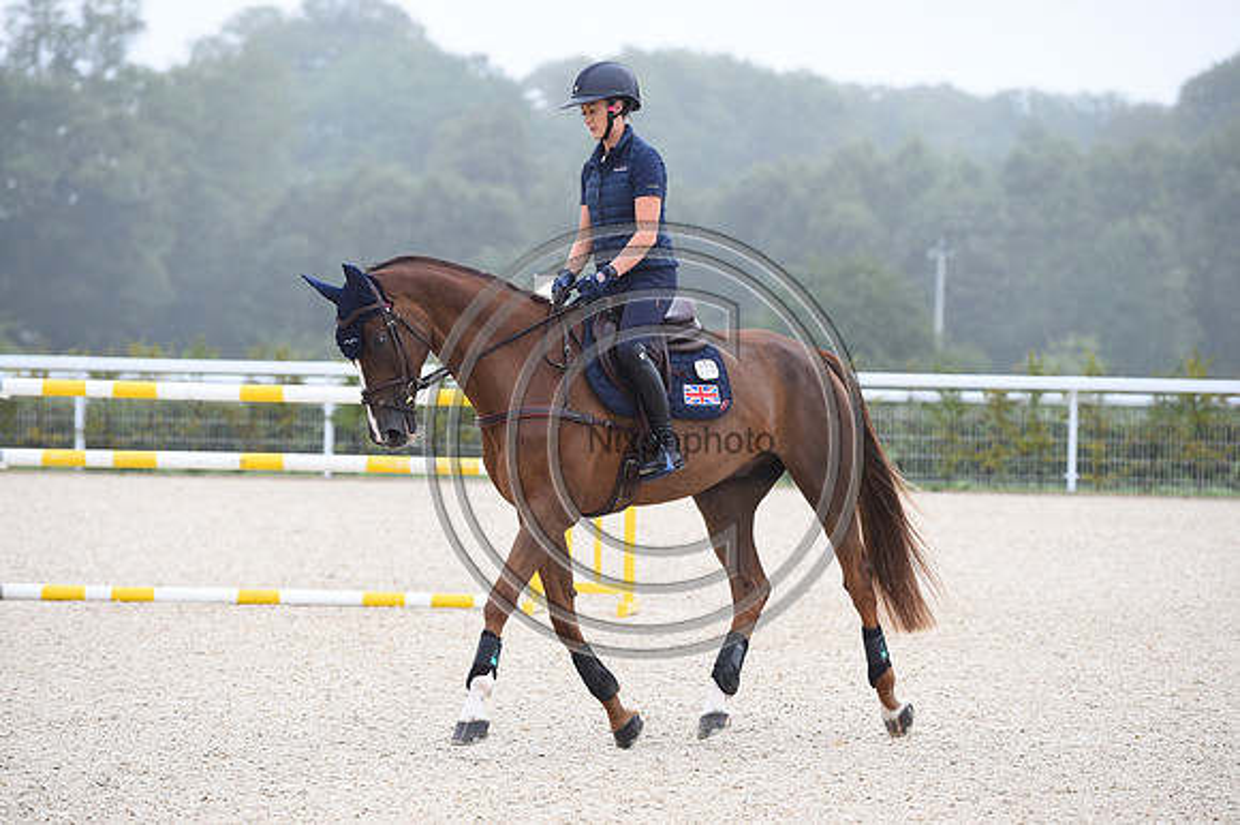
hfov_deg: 11.4
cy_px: 412
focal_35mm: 180
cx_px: 620
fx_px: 6196
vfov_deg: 7.6
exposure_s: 1/800
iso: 1000
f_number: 5
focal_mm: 180
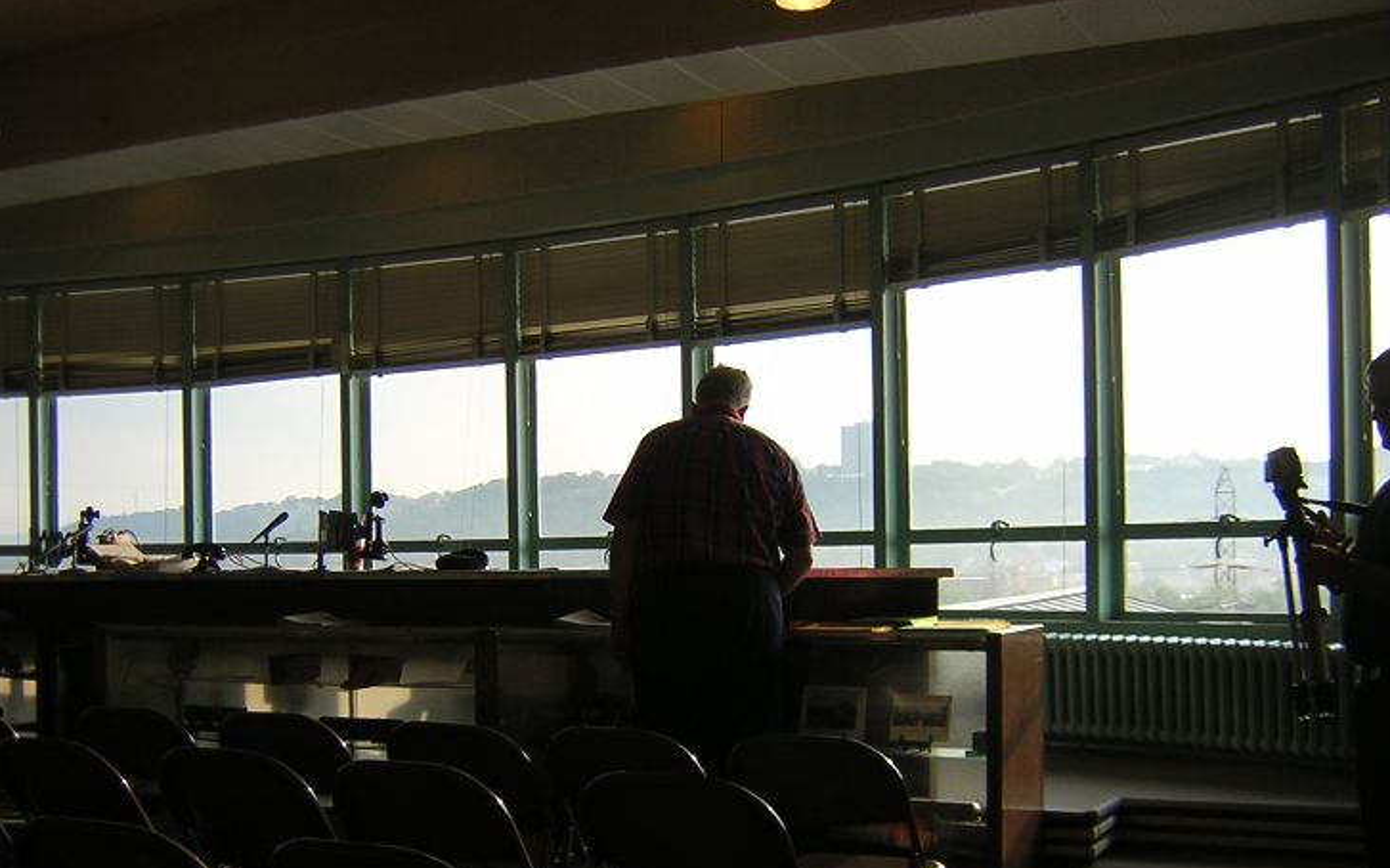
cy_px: 522
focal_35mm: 42
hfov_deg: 47.2
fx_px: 1591
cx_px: 671
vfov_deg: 30.4
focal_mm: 4.7
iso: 100
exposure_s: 1/204
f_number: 2.6
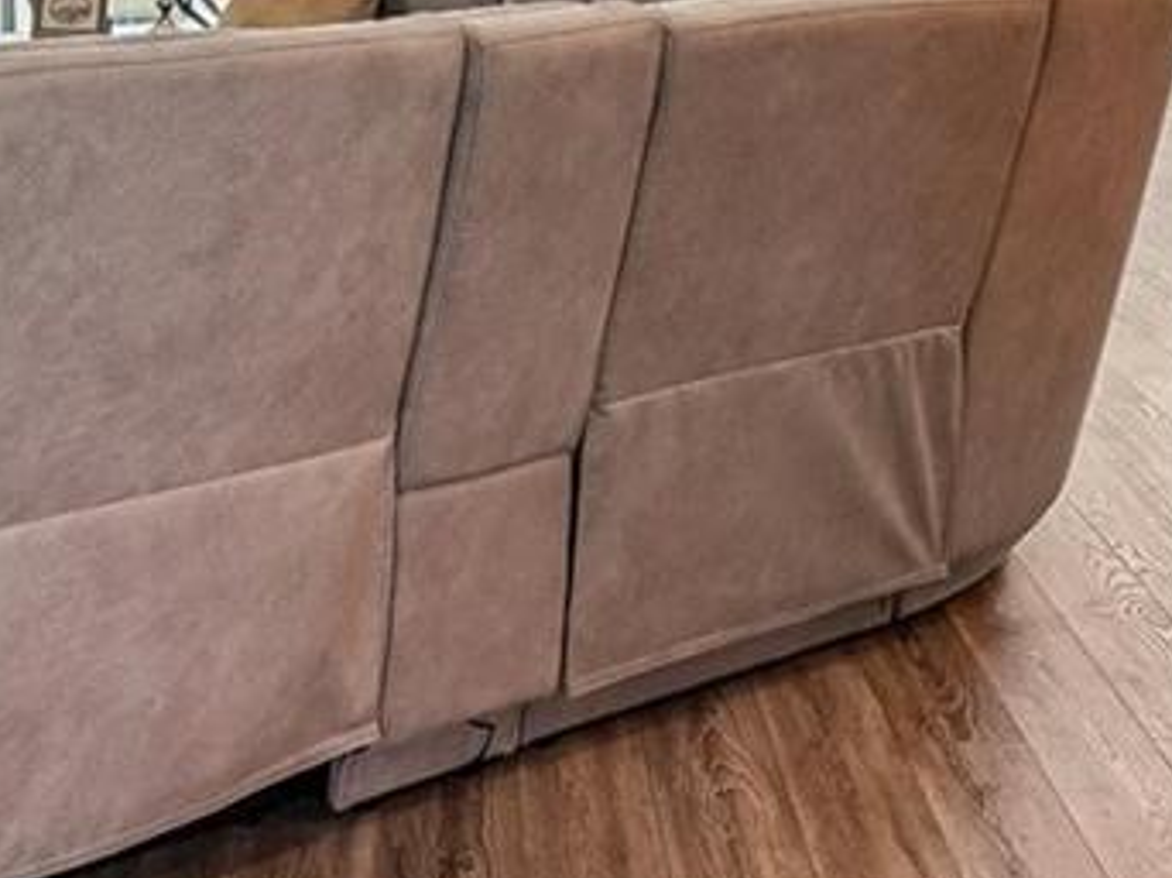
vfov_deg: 18.9
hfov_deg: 27.0
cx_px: 452
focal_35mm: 72
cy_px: -261
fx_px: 2436
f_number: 8
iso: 400
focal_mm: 16
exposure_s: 1/15
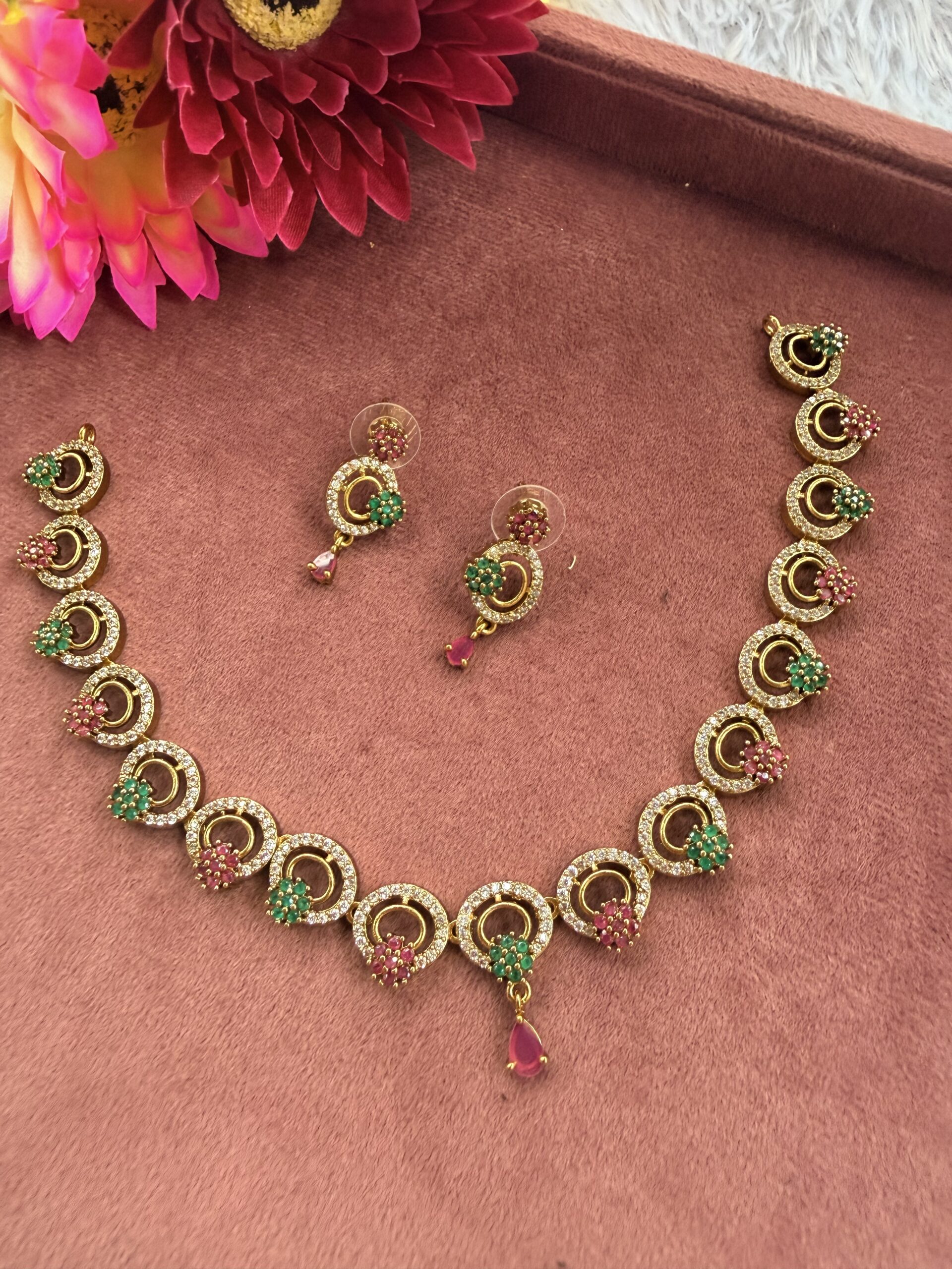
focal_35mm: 24
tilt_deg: -55.4
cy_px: 634
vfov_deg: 71.6
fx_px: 880
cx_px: 476
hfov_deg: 56.8
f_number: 2.2
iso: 320
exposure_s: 1/121
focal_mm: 2.22
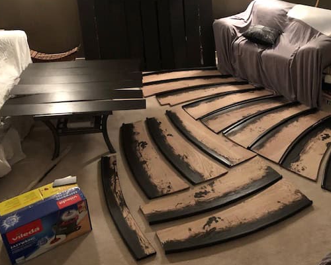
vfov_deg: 42.2
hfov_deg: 51.1
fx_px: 343
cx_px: 205
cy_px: 121
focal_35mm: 35
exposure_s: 1/4
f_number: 1.8
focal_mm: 4
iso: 125
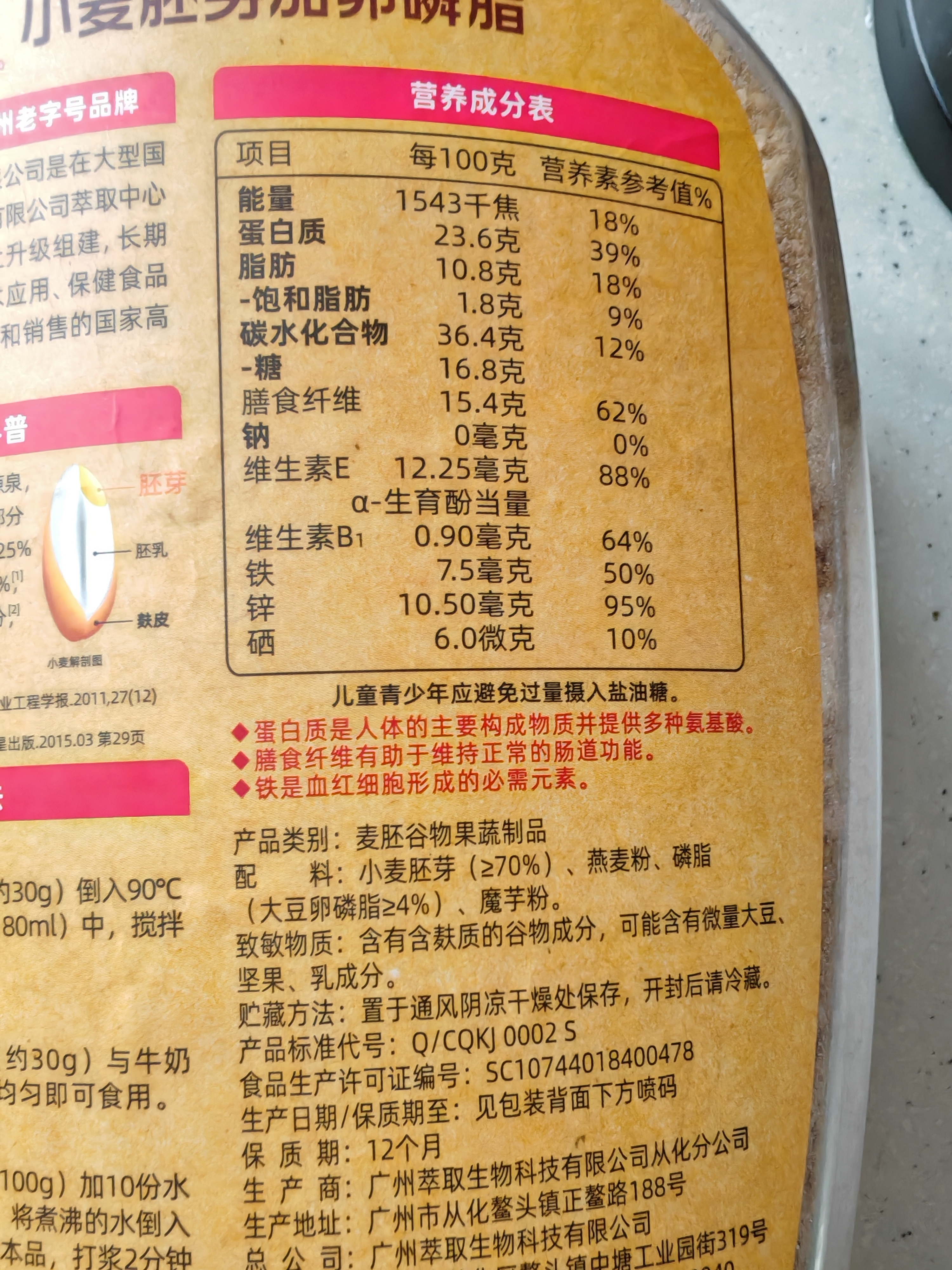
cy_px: 635
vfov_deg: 67.3
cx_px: 476
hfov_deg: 53.1
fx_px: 953
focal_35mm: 26
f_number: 2.2
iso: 160
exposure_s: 1/100
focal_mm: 1.96
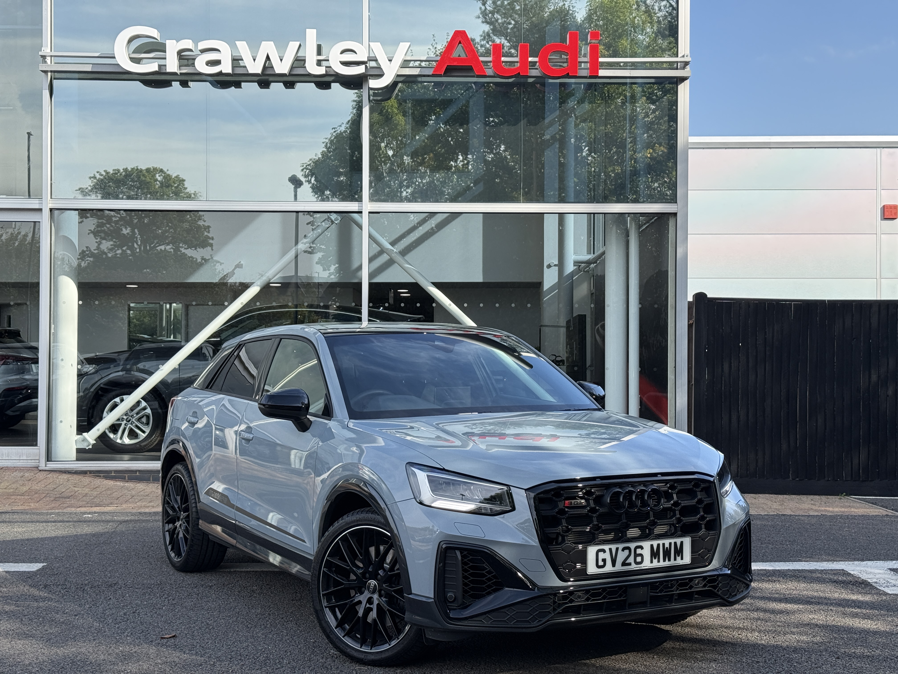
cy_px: 337
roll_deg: -0.5
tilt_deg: +3.2
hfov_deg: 39.7
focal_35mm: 48
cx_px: 449
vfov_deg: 30.3
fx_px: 1245
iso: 64
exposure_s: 1/1353
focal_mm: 6.76
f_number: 1.78
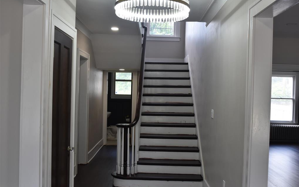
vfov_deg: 32.0
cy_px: 96
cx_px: 150
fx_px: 326
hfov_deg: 49.3
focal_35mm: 40
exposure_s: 1/160
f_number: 6.3
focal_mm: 26
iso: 800
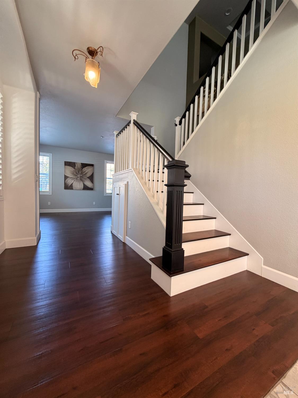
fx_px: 161
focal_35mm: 14
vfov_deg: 102.0
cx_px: 149
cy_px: 199
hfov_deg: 85.7
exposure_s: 1/60
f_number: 2.2
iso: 250
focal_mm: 2.22
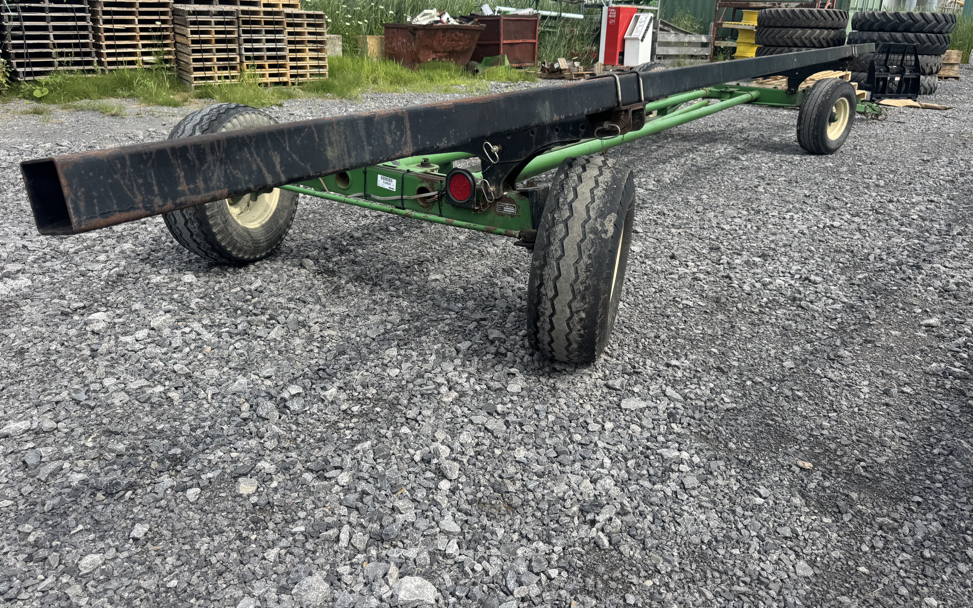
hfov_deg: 70.4
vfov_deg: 47.3
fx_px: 689
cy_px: 242
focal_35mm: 26
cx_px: 491
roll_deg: +1.5
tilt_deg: -15.9
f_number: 1.78
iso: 80
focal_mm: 6.76
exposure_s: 1/3096
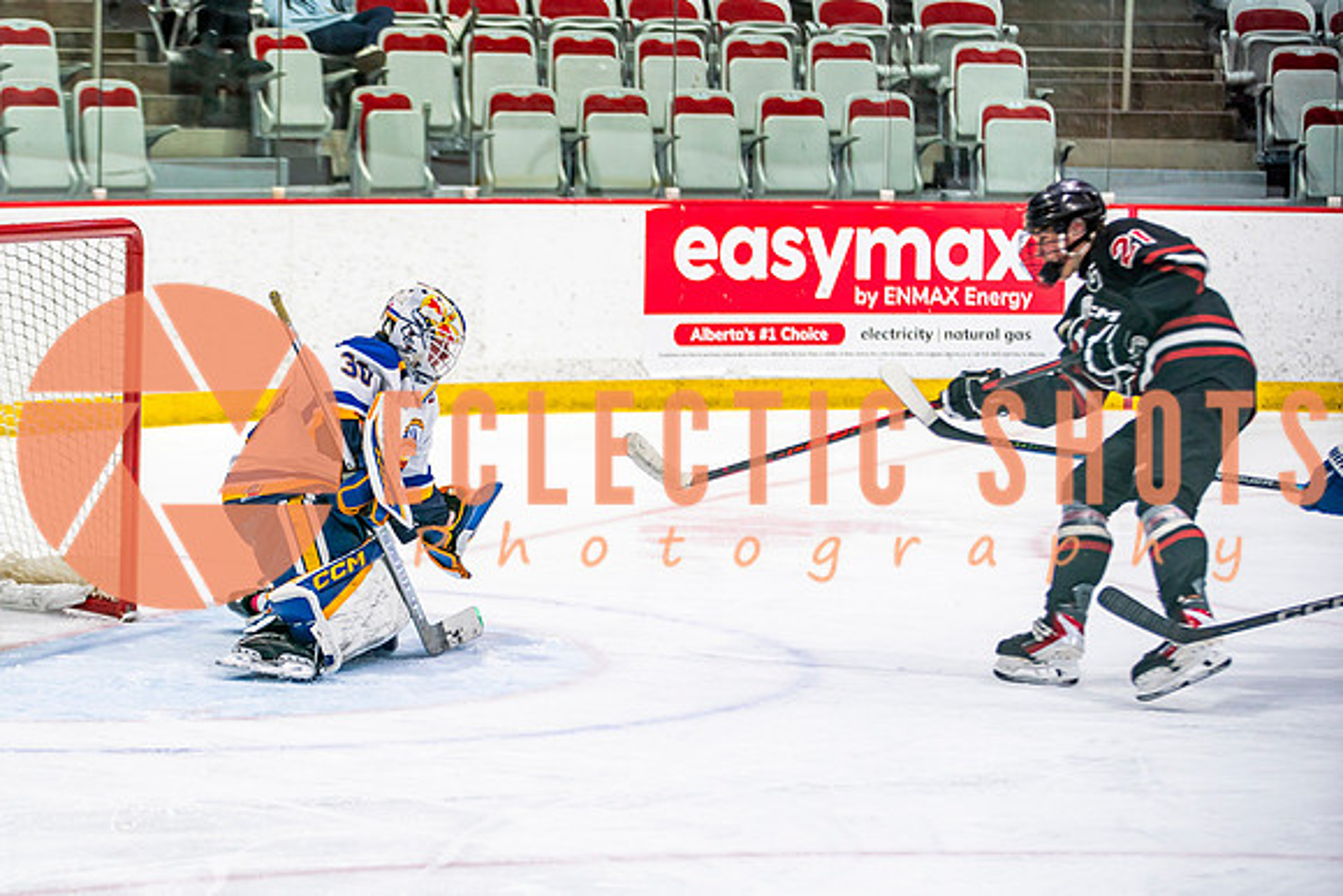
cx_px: 452
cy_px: 511
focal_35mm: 153
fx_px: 5719
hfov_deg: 13.4
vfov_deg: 9.0
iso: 400
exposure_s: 1/640
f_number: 2.8
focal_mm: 115
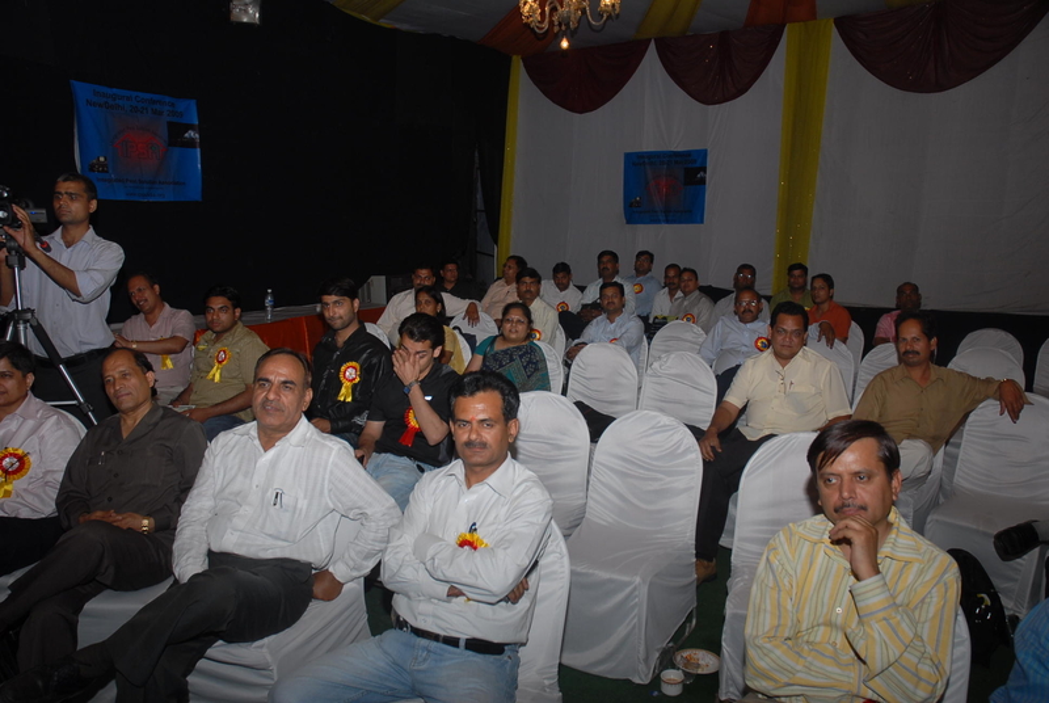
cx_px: 524
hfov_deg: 67.3
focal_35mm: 27
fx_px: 788
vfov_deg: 48.1
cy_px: 352
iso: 160
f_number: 5.6
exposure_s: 1/125
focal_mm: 18
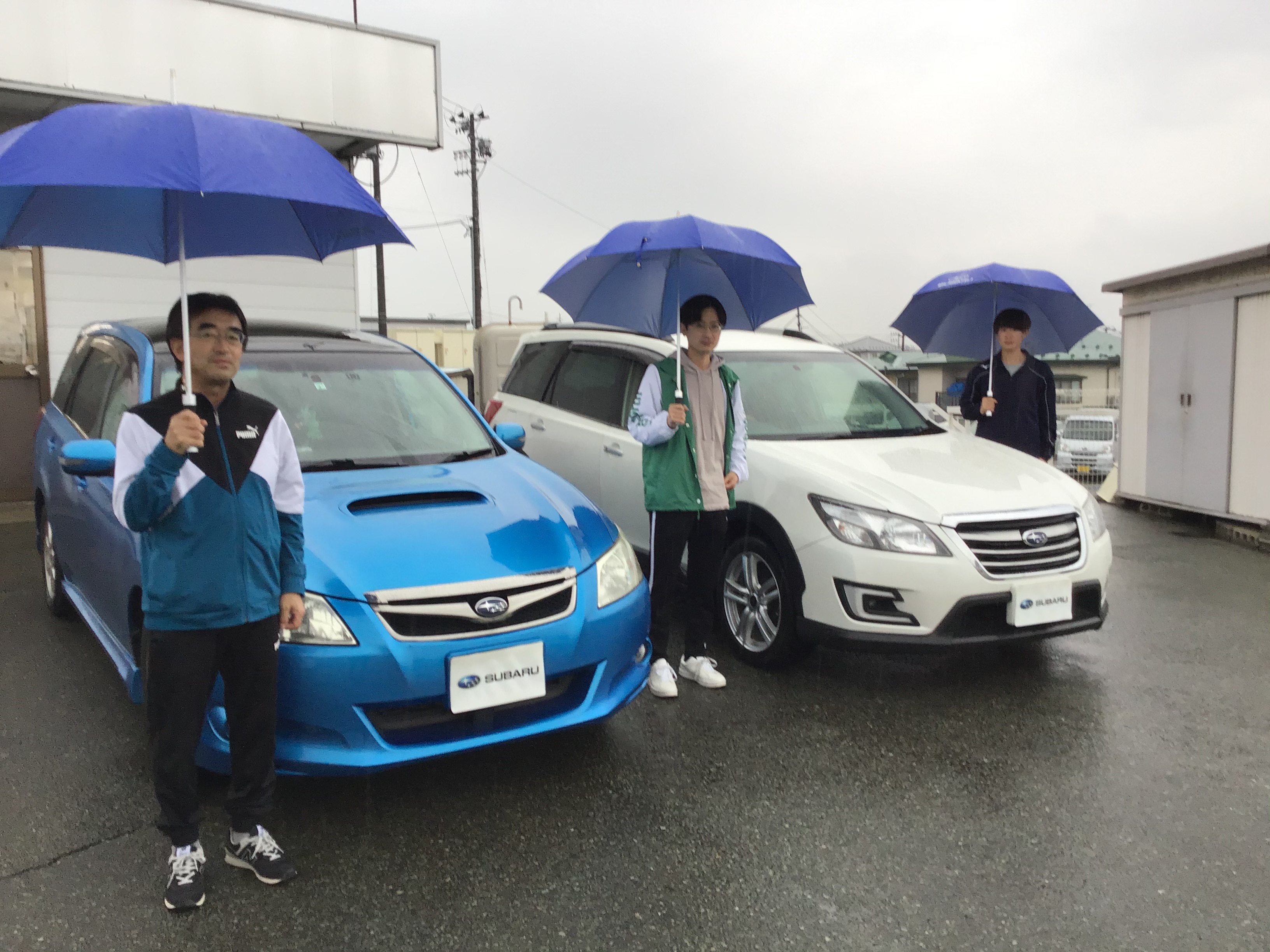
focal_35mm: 31
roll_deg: +0.0
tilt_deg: -6.0
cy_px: 476
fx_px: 1137
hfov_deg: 58.4
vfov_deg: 45.4
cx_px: 635
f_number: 2.4
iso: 40
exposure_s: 1/120
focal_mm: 3.3
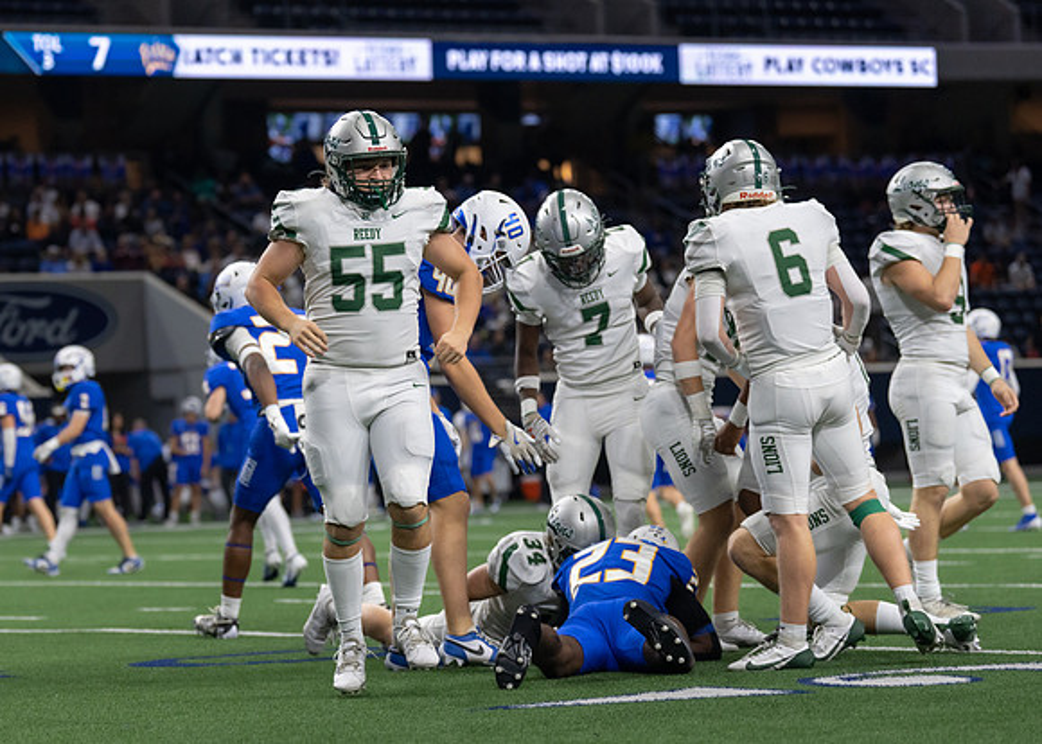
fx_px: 4174
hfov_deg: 14.2
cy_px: 333
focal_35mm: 141
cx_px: 311
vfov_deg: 10.2
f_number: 2.8
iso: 1250
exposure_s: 1/800
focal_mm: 102
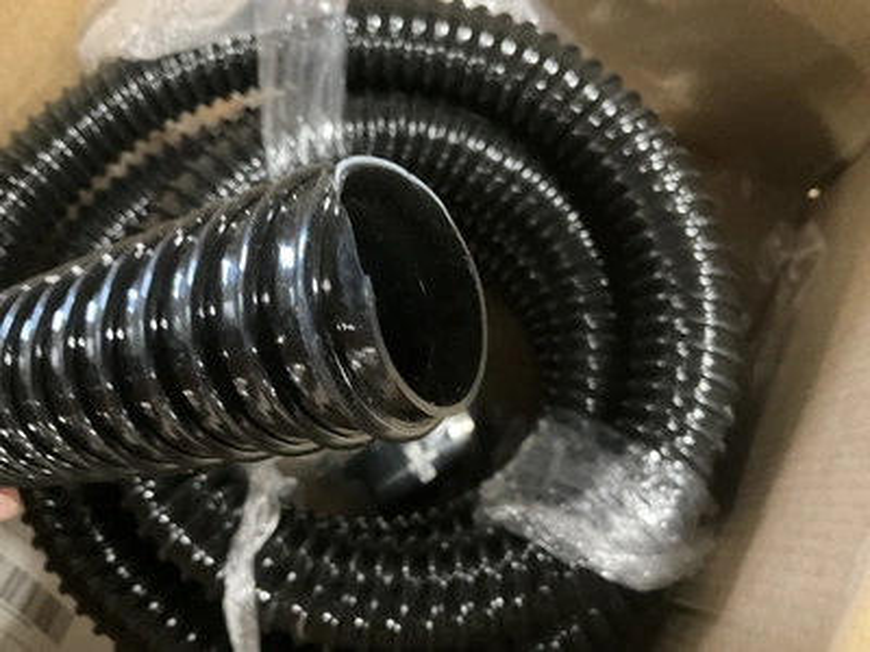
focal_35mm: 29
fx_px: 729
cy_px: 326
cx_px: 435
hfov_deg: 61.7
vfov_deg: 48.2
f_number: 1.8
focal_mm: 3
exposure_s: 1/20
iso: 500
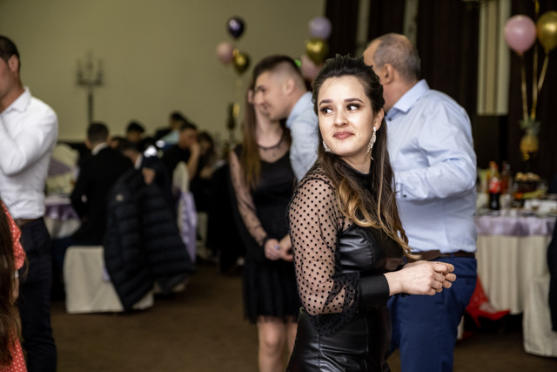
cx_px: 278
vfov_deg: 16.5
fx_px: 1284
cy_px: 186
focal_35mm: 83
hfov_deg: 24.5
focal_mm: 55
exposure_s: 1/125
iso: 1250
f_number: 2.8
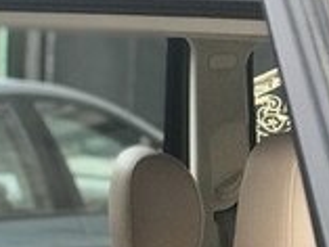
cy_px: 456
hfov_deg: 10.9
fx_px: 1712
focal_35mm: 180
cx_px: 40
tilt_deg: -13.5
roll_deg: -2.3
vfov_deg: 8.0
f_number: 2.8
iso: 125
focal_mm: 6.6
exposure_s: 1/50
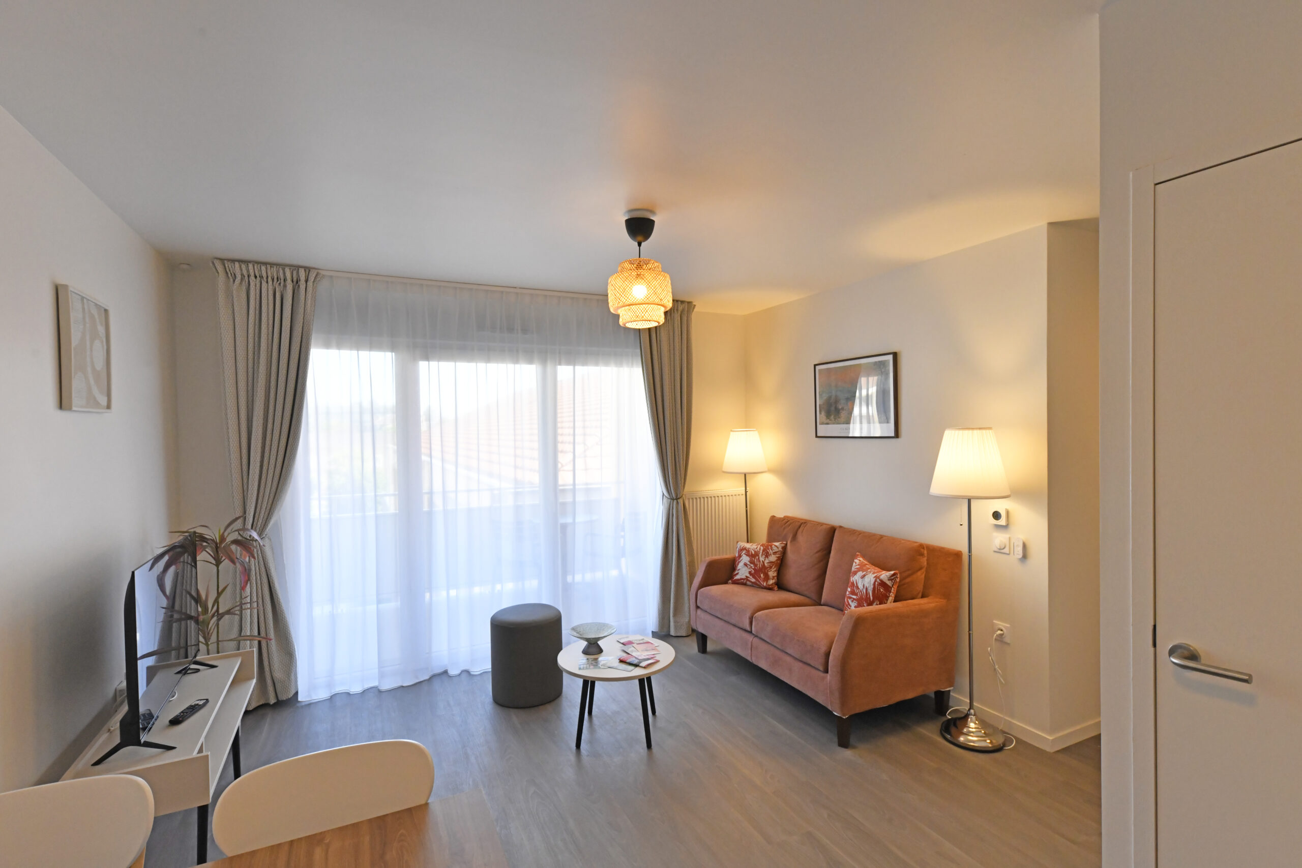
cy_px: 434
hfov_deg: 93.3
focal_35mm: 17
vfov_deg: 70.4
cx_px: 651
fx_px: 615
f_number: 9
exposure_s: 1/125
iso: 1600
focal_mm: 17
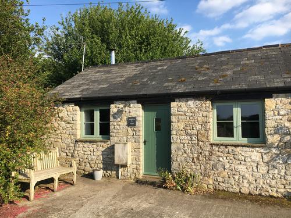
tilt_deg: +2.4
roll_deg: +0.4
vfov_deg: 48.2
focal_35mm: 29
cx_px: 146
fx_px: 244
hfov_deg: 61.7
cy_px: 109
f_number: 2.2
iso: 25
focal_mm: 4.15
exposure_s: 1/1026
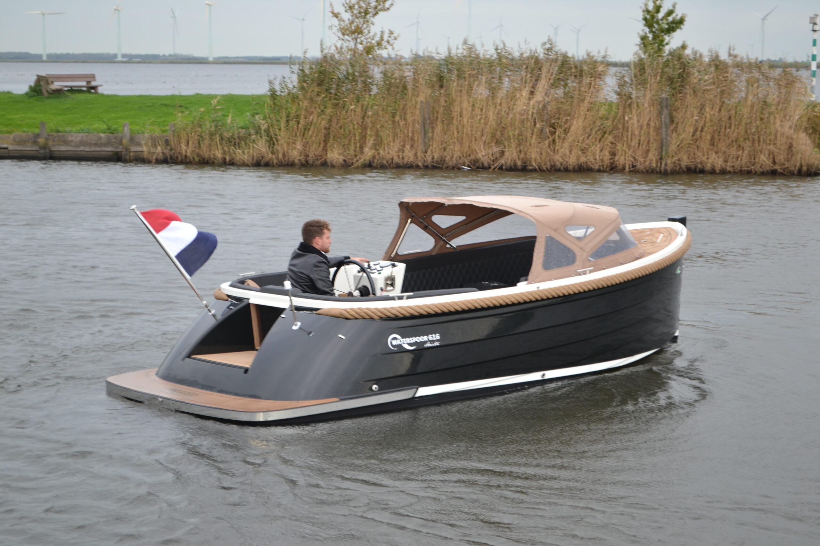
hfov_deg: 24.6
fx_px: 1879
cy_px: 273
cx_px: 410
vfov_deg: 16.6
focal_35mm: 82
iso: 220
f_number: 5.6
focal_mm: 55
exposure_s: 1/125
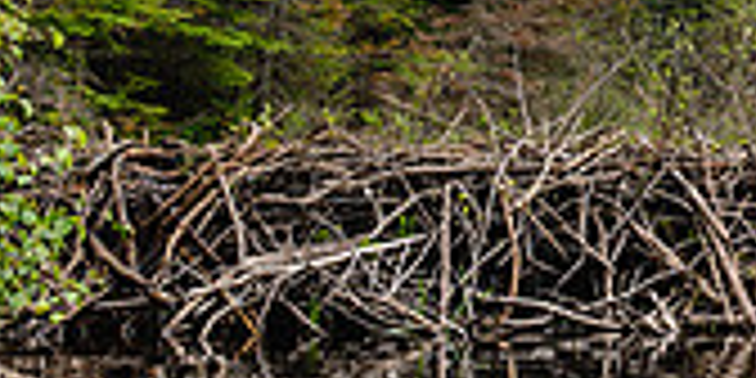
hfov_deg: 12.9
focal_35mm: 161
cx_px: 1191
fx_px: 3145
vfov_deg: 6.8
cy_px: -205
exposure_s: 1/125
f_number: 10
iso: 160
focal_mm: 24
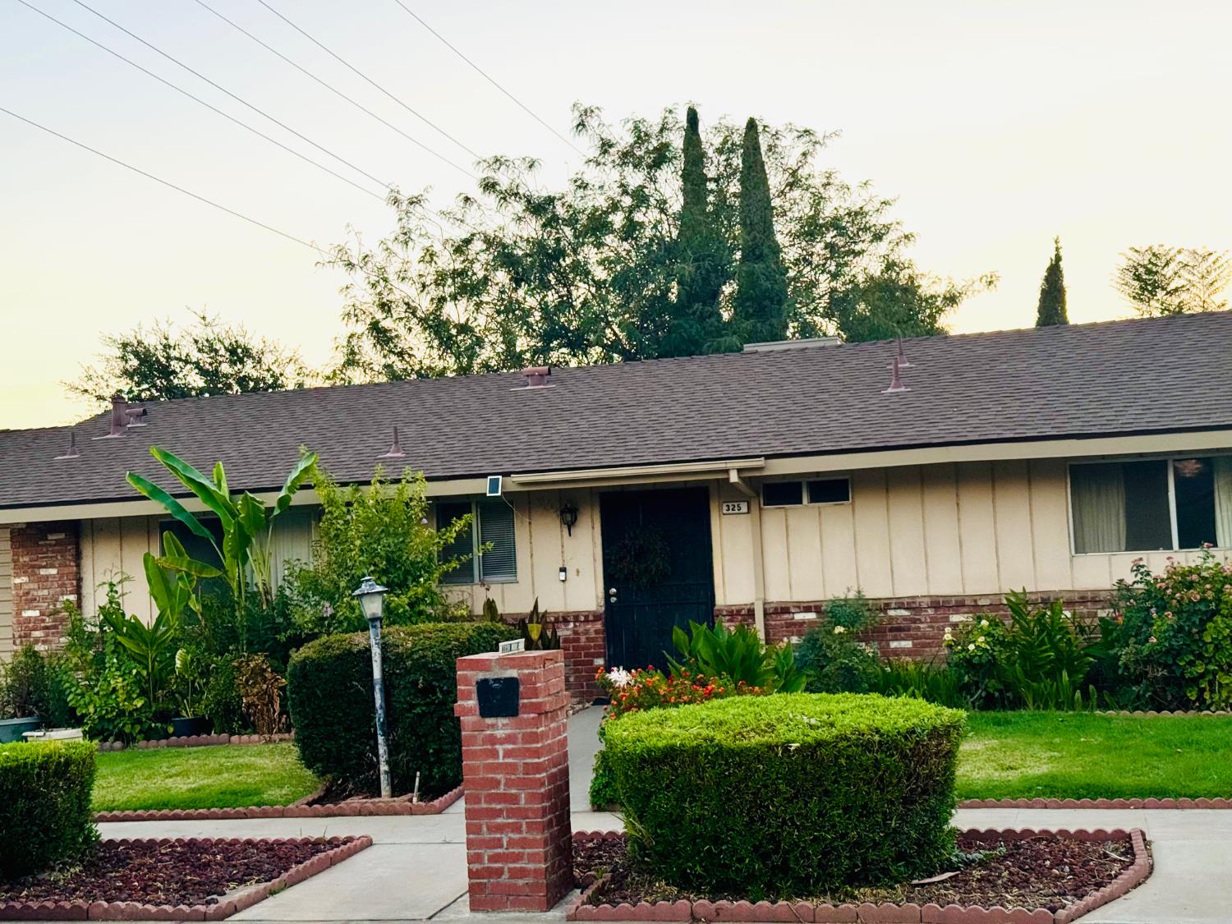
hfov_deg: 39.7
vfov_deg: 30.3
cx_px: 616
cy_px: 462
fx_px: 1708
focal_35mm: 48
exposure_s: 1/356
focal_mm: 6.76
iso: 64
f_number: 1.78
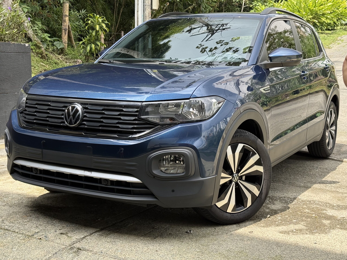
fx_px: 481
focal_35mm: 48
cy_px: 130
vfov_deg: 30.3
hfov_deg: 39.7
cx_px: 174
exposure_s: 1/906
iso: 64
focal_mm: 6.76
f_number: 1.78
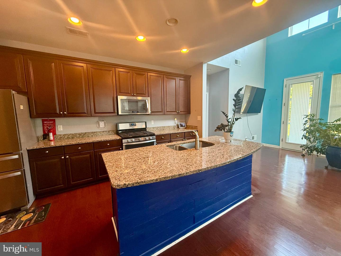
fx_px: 138
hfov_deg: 102.1
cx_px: 170
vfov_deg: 85.7
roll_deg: +1.1
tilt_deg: -5.6
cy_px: 128
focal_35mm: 14
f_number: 2.2
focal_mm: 2.22
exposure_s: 1/60
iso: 400
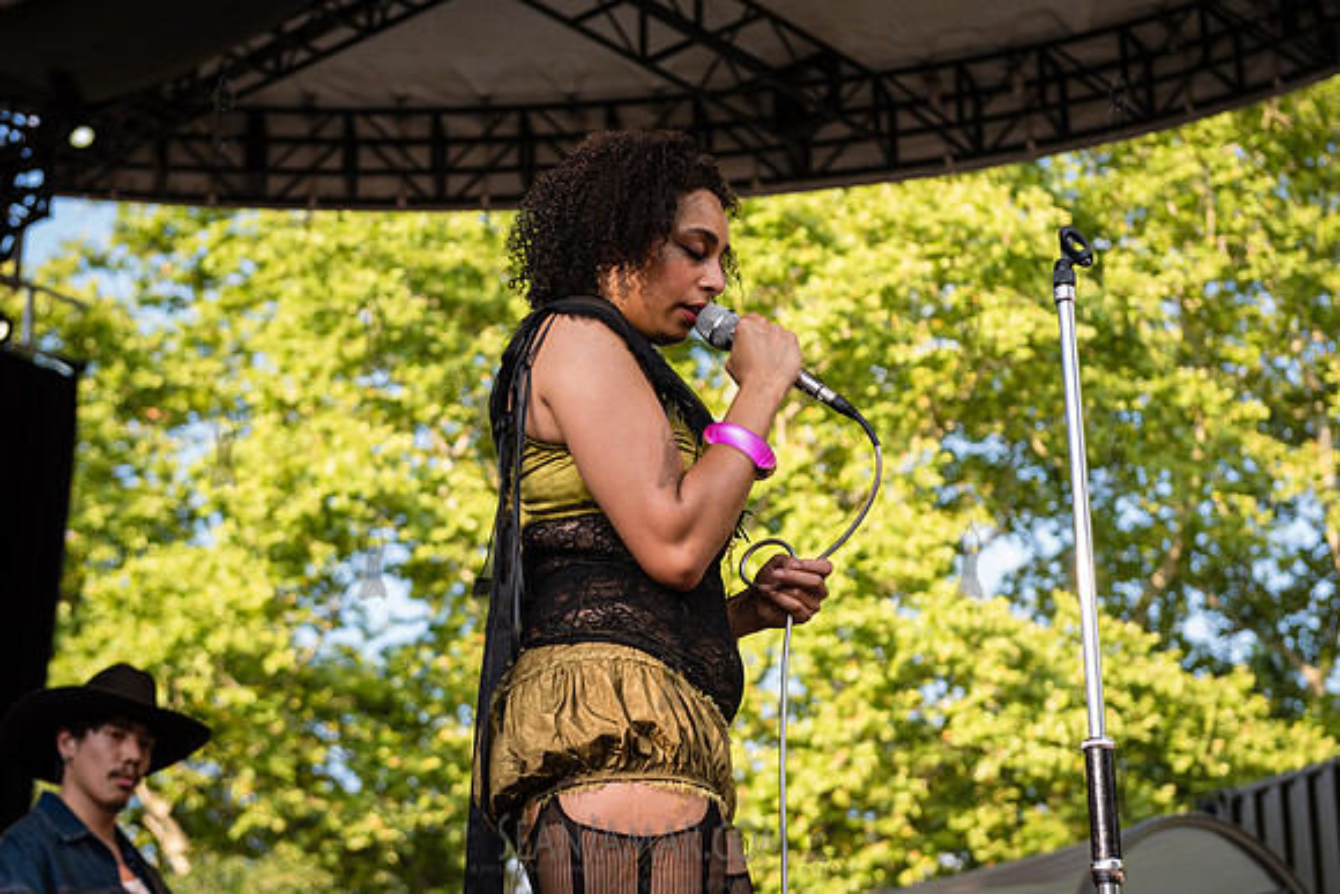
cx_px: 670
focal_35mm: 76
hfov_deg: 26.7
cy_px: 447
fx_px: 2824
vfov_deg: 18.0
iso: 400
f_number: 4.5
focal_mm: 70
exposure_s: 1/400
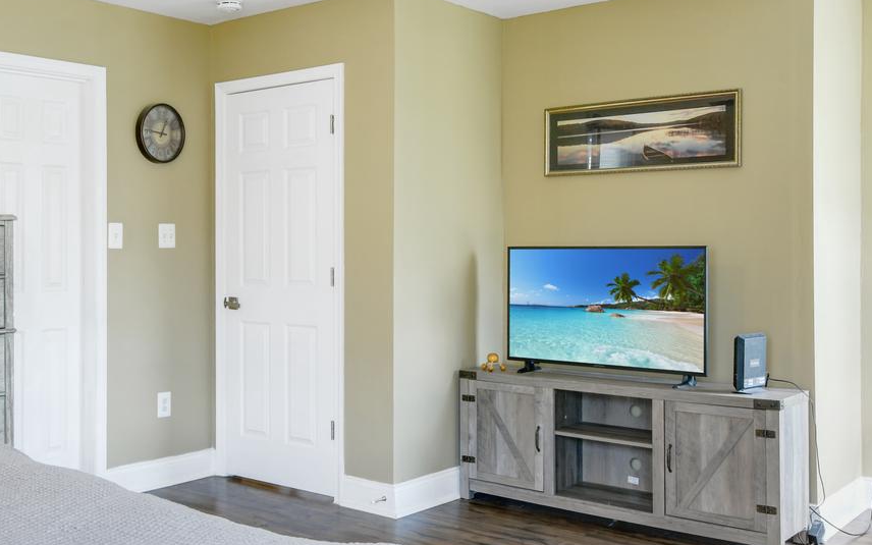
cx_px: 224
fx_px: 927
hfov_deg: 48.5
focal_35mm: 39
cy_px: 288
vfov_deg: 32.8
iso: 100
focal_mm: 16
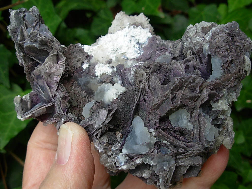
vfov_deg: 37.7
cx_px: 126
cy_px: 94
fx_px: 277
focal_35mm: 38
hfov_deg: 49.0
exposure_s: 1/197
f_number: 2.9
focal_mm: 6.3
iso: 50
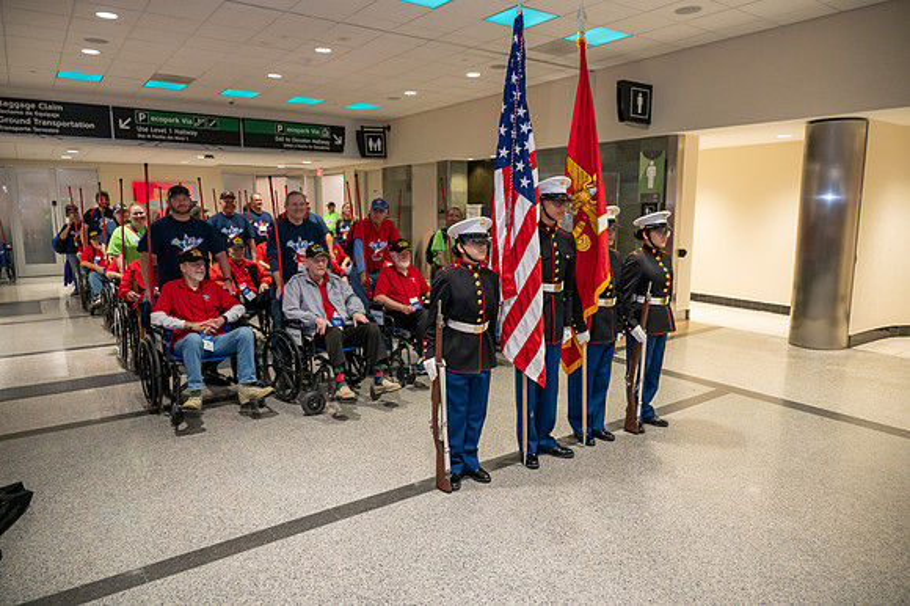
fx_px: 606
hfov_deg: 73.8
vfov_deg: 53.1
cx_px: 455
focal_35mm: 24
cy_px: 303
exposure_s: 1/160
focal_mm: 24
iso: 4500
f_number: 5
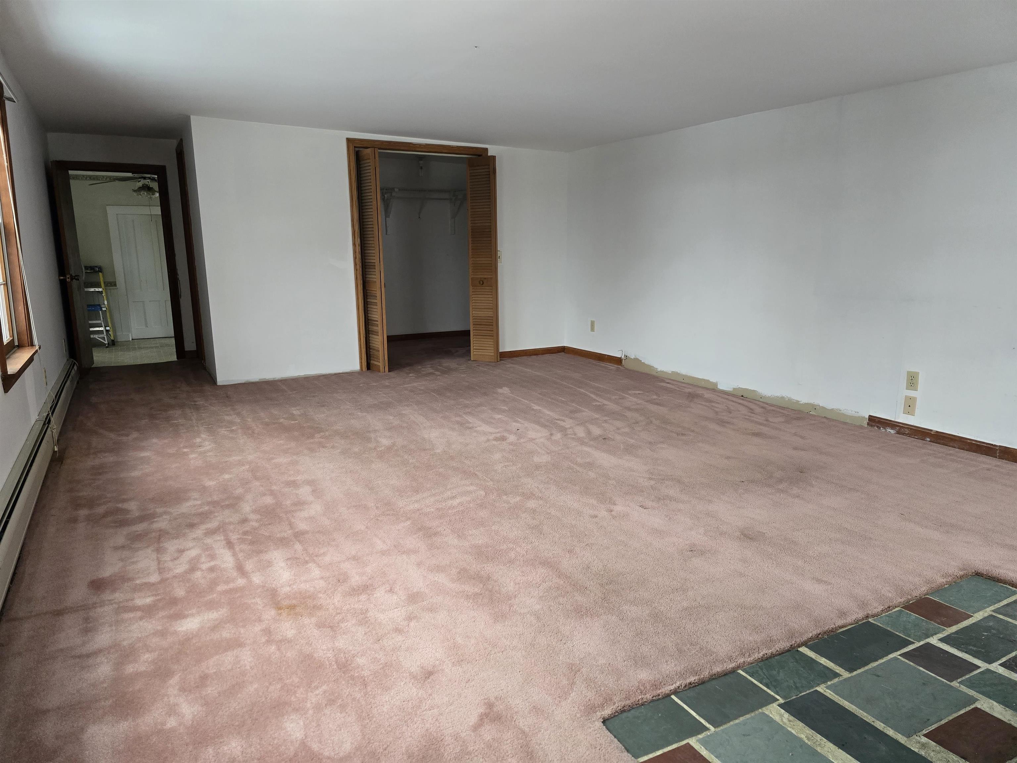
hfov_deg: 73.9
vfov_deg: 58.9
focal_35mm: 23
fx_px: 676
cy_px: 382
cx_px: 508
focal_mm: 6.3
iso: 800
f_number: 1.7
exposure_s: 1/120
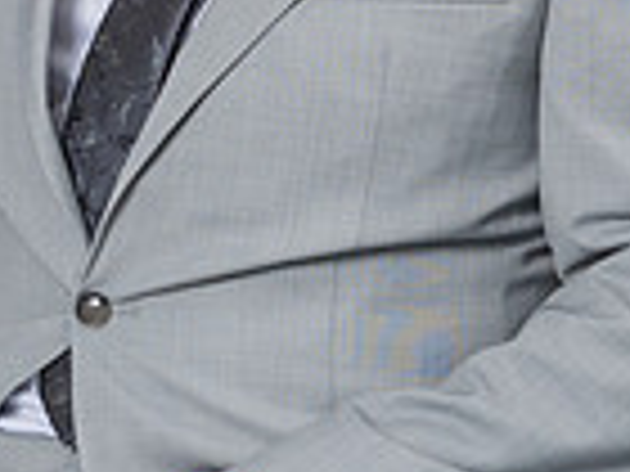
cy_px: -269
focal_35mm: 237
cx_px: 442
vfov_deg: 6.2
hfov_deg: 8.3
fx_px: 4313
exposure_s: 1/160
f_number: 5.6
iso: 200
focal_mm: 50
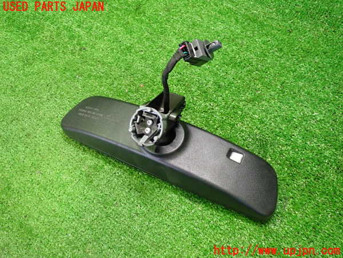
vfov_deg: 46.8
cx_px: 172
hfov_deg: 60.0
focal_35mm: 30
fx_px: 297
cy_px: 129
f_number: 2.3
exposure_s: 1/30
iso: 640
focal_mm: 5.4
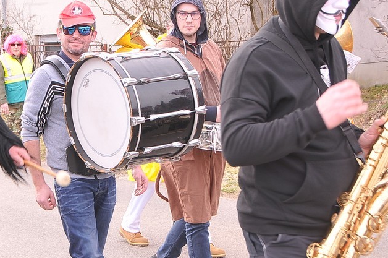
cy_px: 139
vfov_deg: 17.9
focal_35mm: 76
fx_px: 816
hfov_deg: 26.5
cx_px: 108
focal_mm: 31
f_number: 5.6
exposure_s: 1/125
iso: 250
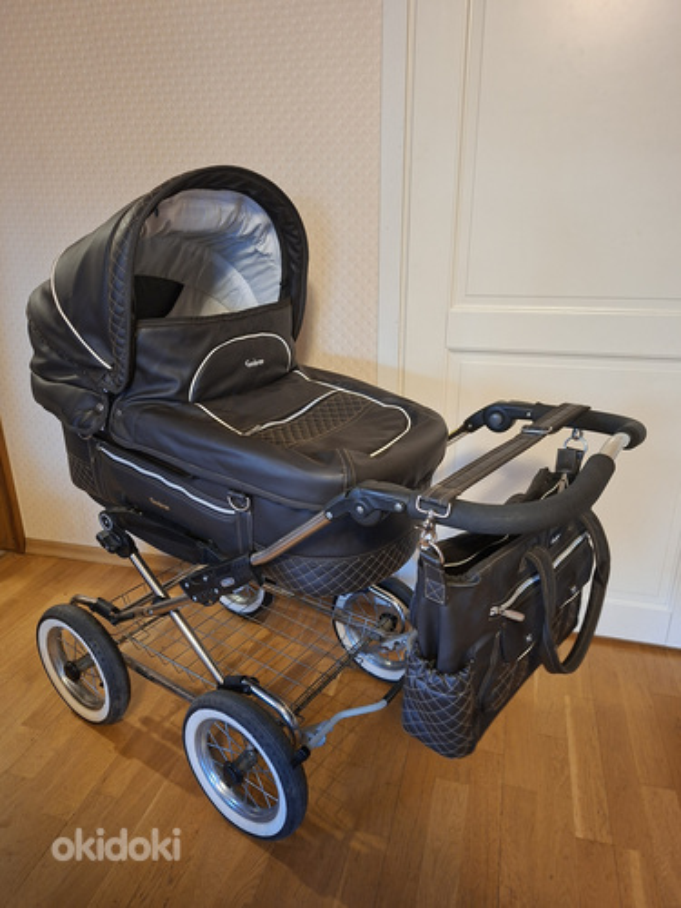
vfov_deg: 73.9
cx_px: 340
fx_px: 603
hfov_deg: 58.9
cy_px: 454
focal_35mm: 23
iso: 500
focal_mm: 5.54
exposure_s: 1/25
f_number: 1.8
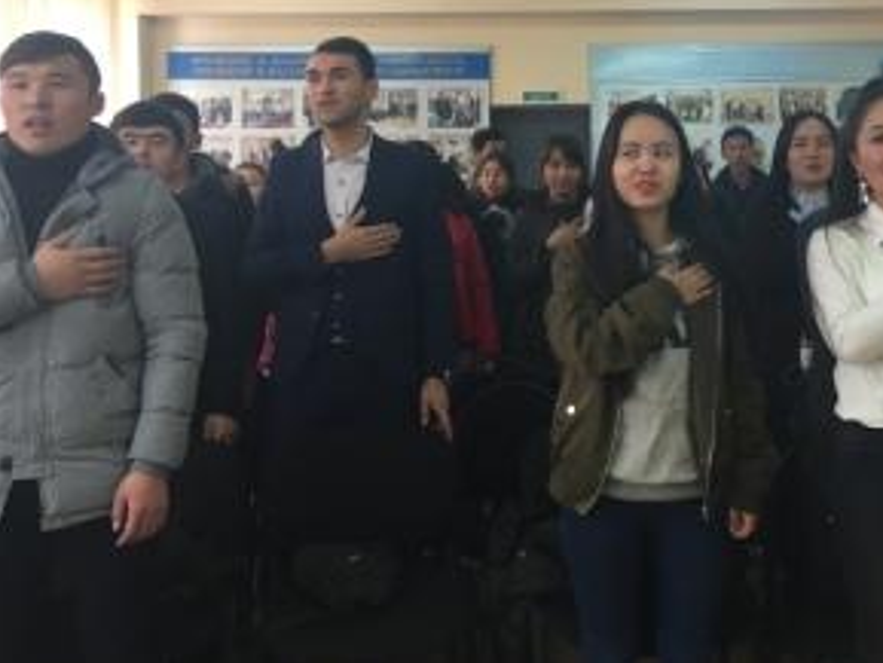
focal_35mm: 45
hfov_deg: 41.6
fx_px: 1148
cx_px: 574
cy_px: 189
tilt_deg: +3.2
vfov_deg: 31.8
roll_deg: +1.2
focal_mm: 4.15
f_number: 2.2
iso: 80
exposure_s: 1/33
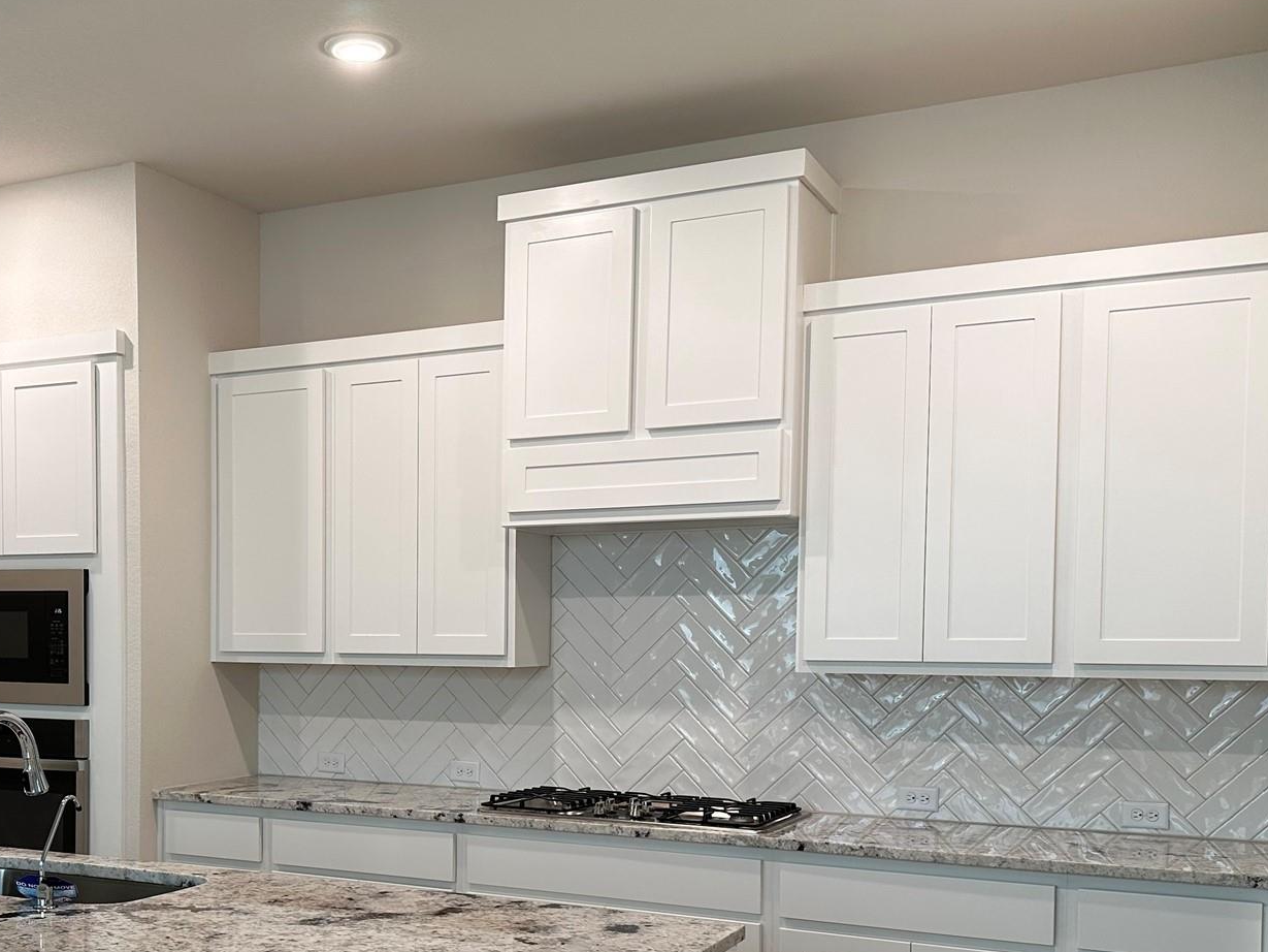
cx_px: 381
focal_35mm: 40
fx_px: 1465
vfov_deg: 35.3
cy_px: 687
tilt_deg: -2.9
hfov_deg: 45.8
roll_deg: -0.3
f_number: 1.78
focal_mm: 6.86
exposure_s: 1/120
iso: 125
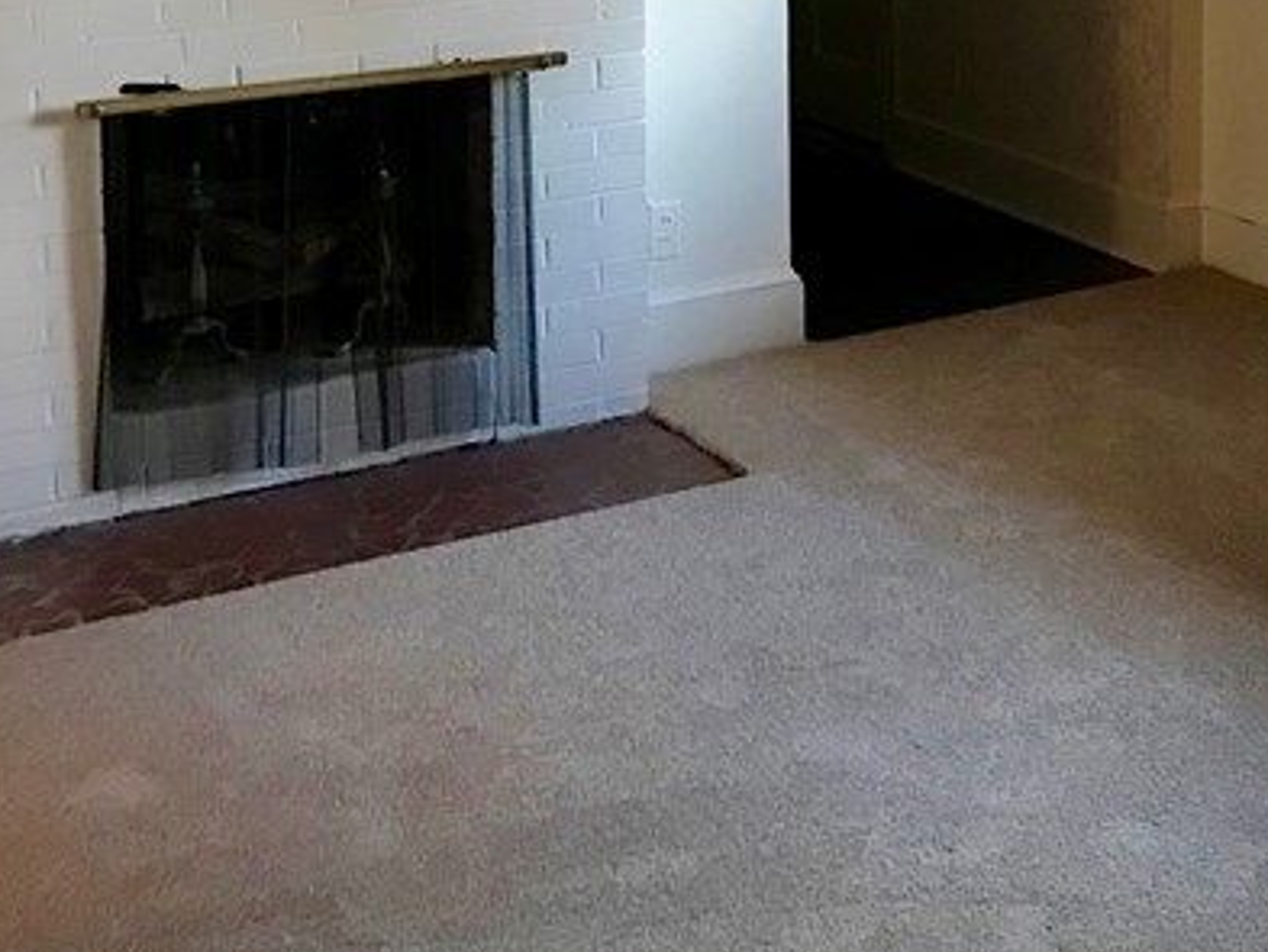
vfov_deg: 18.9
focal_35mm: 73
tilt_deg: -3.0
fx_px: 2675
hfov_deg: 26.1
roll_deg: -0.2
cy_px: -239
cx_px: 1055
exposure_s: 1/12
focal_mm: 3.99
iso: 100
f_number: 1.8
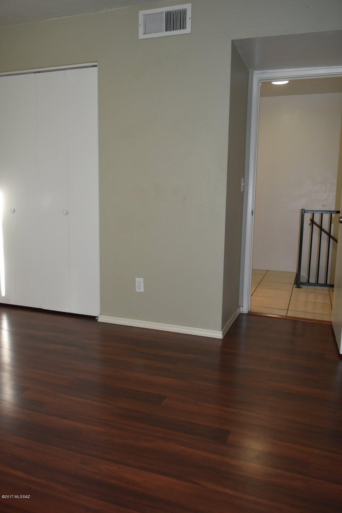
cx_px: 171
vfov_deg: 67.4
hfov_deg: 47.9
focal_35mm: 27
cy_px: 256
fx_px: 385
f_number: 3.5
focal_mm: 18
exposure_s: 1/60
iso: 1250
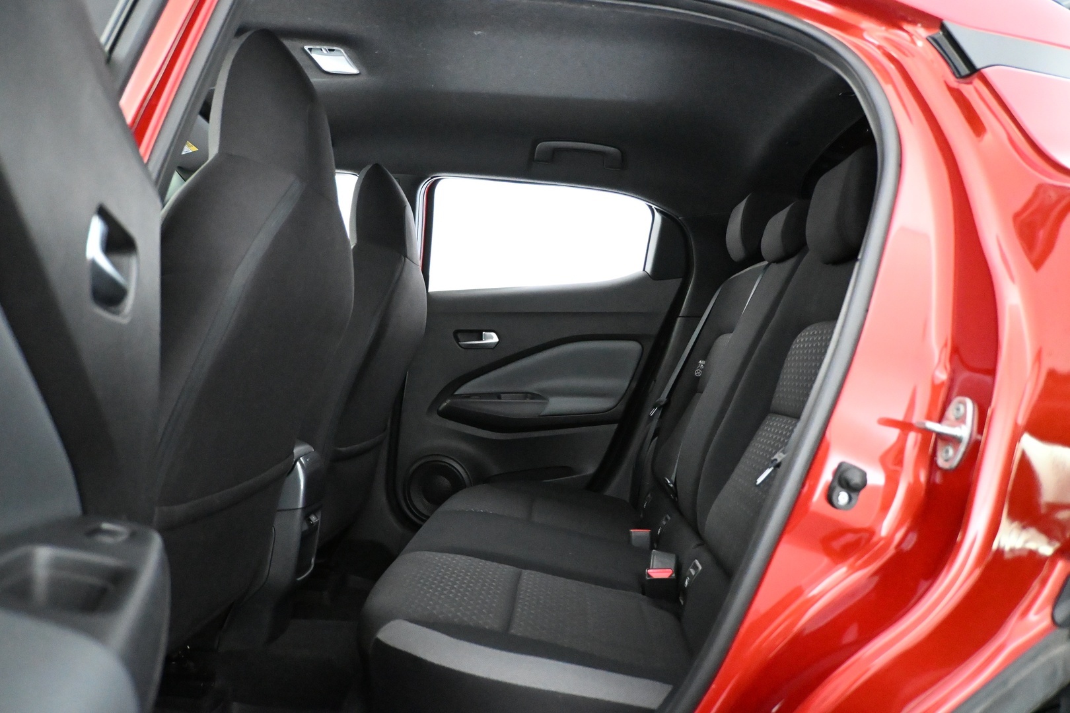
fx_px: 802
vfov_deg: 47.9
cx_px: 535
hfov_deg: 67.4
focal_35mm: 27
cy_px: 356
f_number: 3.5
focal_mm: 18
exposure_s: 1/60
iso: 10000
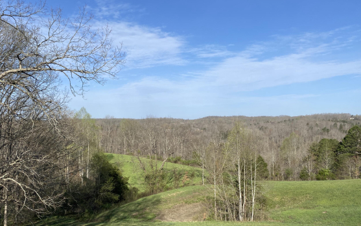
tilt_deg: +0.2
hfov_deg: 58.1
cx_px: 166
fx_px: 325
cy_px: 121
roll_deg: -0.9
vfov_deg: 38.3
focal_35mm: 33
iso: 32
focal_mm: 4.25
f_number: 1.8
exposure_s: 1/3125
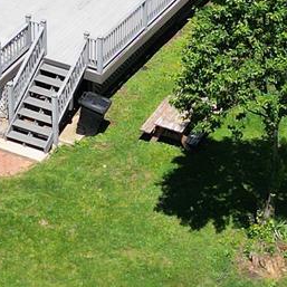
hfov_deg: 10.3
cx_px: 56
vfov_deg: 10.3
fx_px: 1585
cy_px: -8
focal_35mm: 169
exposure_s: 1/2500
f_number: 1.7
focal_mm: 6.72
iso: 110
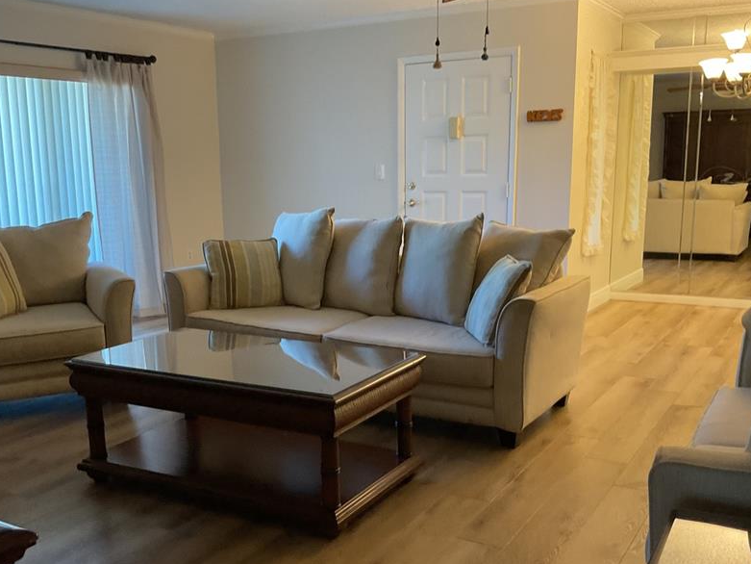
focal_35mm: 38
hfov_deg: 49.0
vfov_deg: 37.6
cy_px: 328
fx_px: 825
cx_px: 358
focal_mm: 3
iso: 200
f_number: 1.8
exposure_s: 1/60
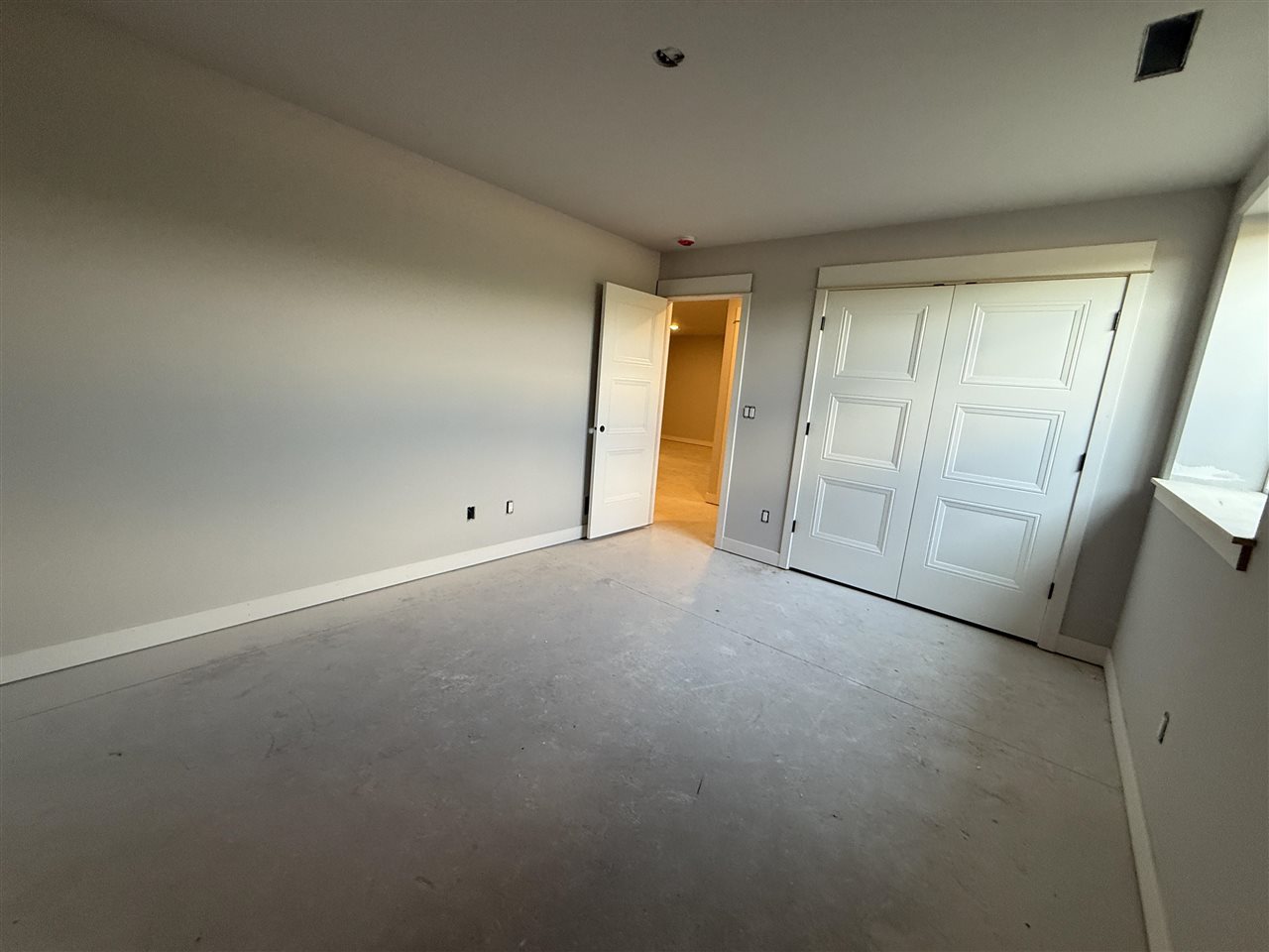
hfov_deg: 102.1
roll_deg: -5.7
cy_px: 476
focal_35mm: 14
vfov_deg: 85.7
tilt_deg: -11.0
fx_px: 513
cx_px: 634
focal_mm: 2.22
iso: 250
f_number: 2.2
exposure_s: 1/120
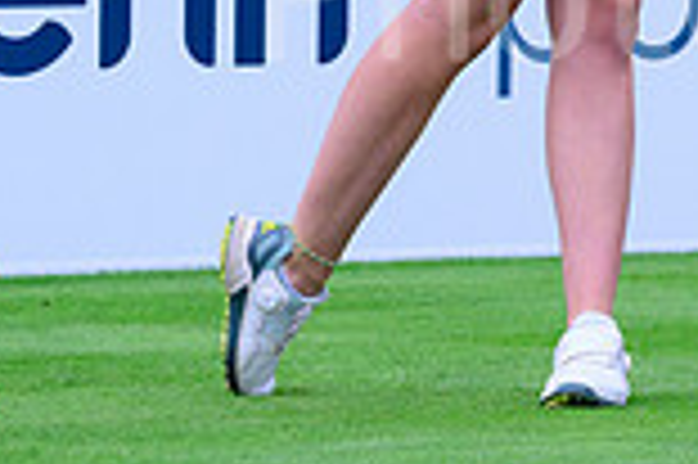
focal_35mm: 655
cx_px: 847
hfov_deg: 3.1
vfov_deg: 2.1
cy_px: -223
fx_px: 12686
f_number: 6.3
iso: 1600
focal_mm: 175
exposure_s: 1/1250
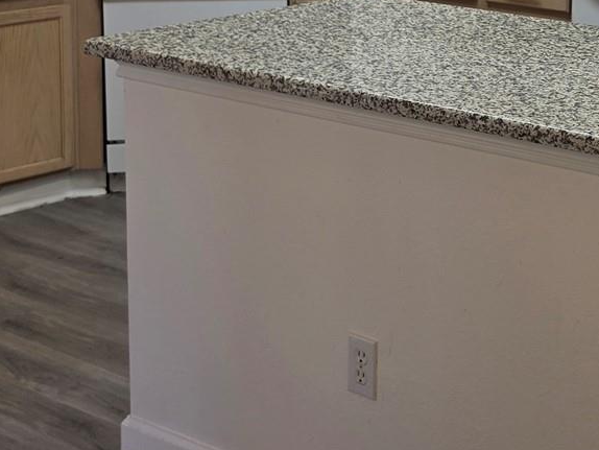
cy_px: -58
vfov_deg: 17.3
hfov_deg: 23.0
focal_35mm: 82
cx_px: 581
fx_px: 1420
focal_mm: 6.5
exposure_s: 1/120
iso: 20
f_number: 1.4
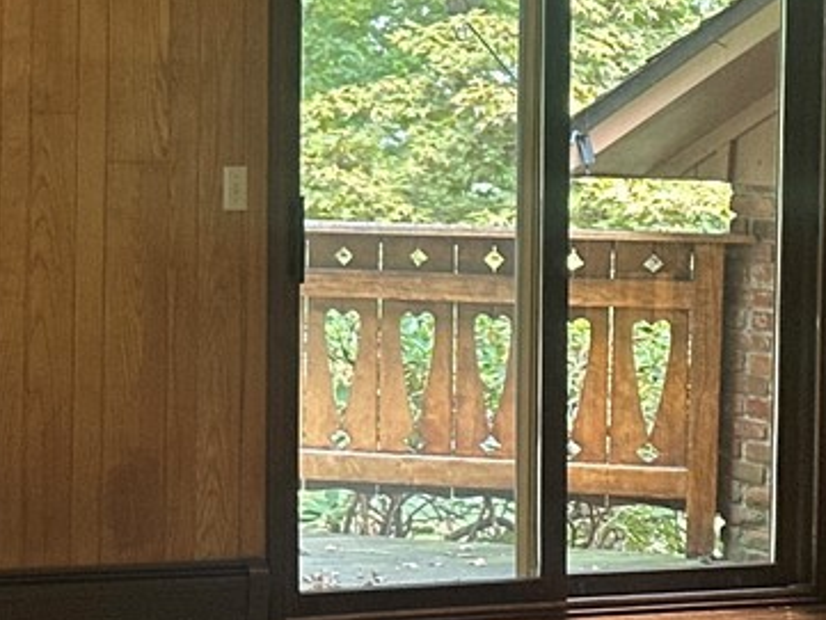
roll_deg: -2.1
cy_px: 135
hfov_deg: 14.1
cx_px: -135
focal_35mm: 136
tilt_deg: -2.5
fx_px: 3246
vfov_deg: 10.9
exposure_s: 1/60
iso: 160
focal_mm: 6.86
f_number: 1.78
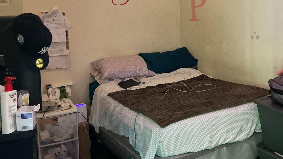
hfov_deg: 45.7
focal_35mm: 44
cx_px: 188
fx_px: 330
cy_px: 44
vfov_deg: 26.8
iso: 200
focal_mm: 3
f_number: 1.8
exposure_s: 1/60
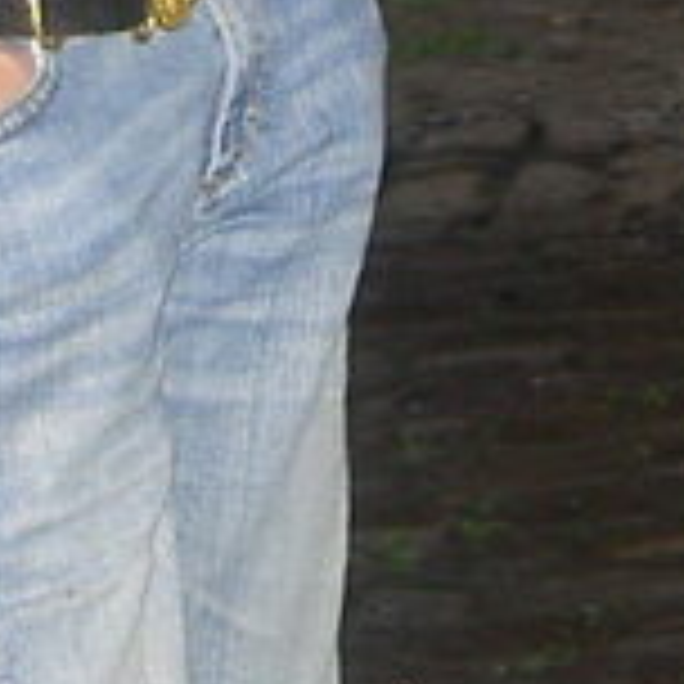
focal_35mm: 228
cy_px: -405
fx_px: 5097
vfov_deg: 7.5
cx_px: 572
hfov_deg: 7.7
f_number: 2.8
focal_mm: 8
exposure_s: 1/59.5
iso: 100
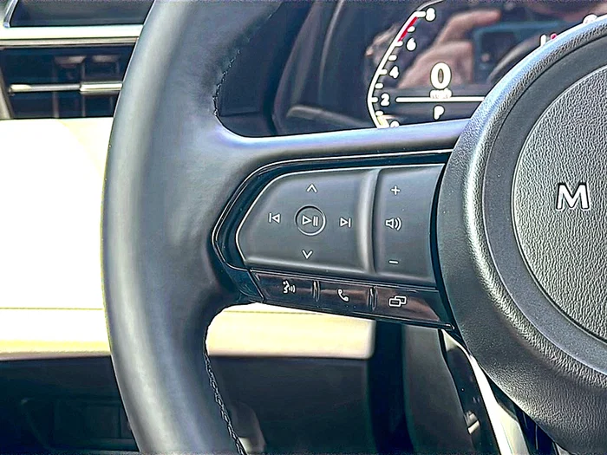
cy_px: 228
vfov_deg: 29.1
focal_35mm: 50
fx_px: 877
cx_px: 304
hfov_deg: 38.2
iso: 64
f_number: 1.78
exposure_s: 1/103
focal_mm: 6.86
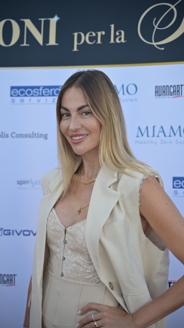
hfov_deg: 15.3
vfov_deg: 26.8
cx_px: 81
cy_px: 165
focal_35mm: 79
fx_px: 685
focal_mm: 75
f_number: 2.8
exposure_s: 1/2500
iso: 800
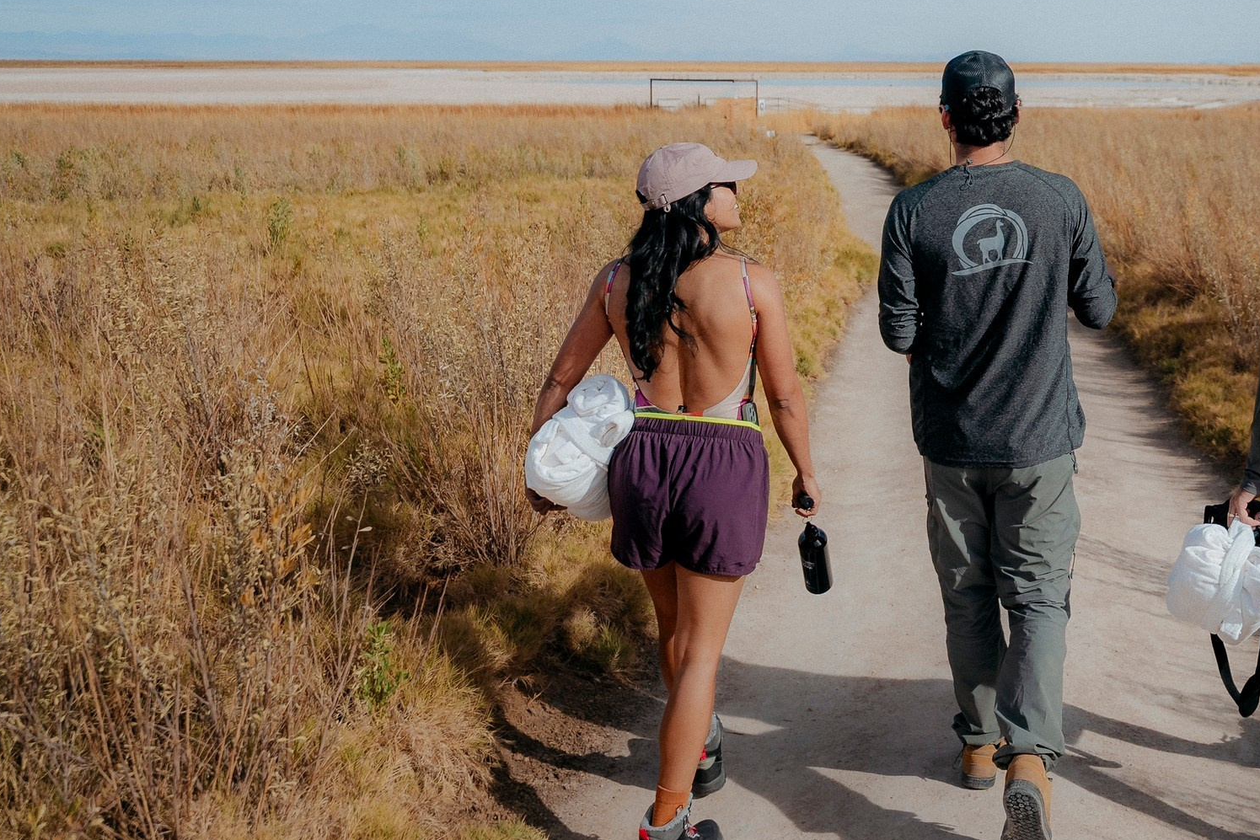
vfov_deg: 30.3
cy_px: 138
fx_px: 1505
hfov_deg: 42.7
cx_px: 1058
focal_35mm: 43
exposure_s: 1/2500
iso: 100
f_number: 2.8
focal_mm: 24
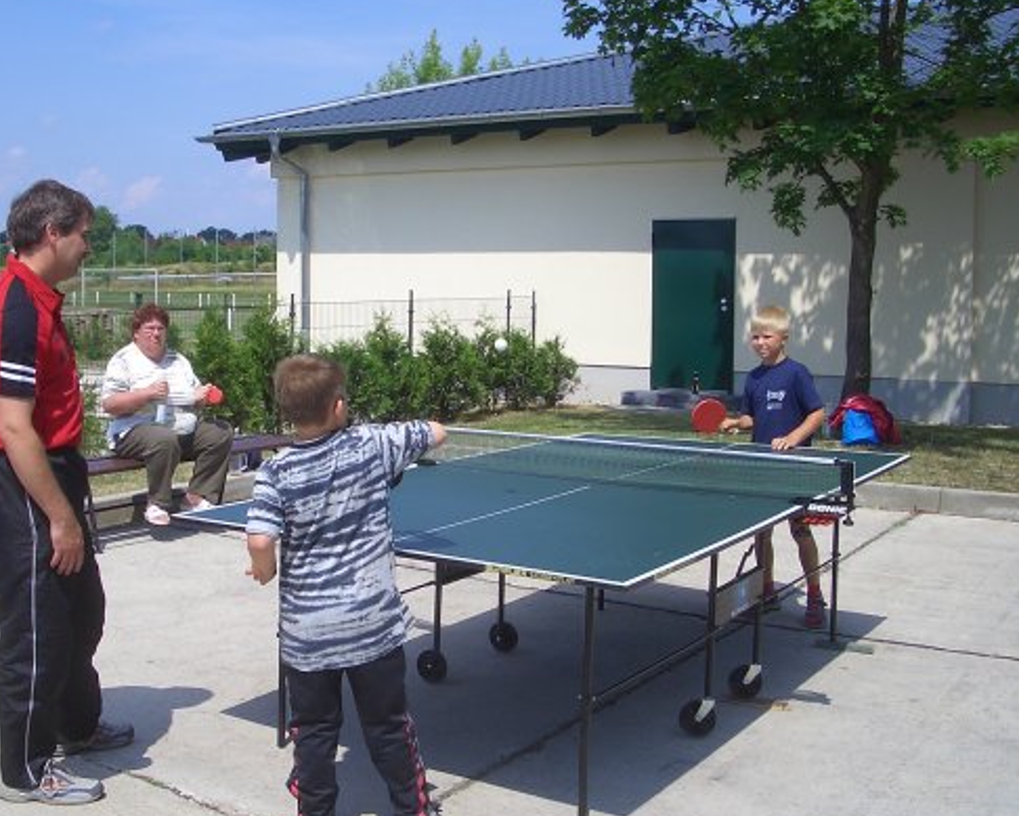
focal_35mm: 45
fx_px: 1357
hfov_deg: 40.9
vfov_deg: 33.4
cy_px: 409
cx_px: 403
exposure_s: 1/640
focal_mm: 5.8
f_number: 4.3
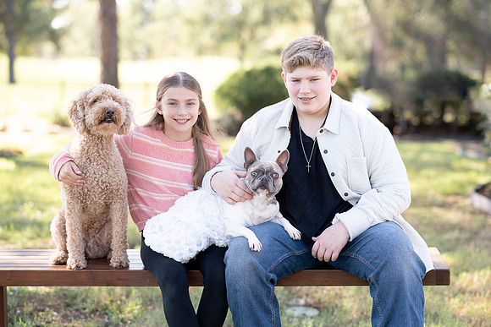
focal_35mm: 92
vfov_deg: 14.9
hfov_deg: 22.2
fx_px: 1248
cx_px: 264
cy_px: 168
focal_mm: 85
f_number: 2.5
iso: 320
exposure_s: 1/1000
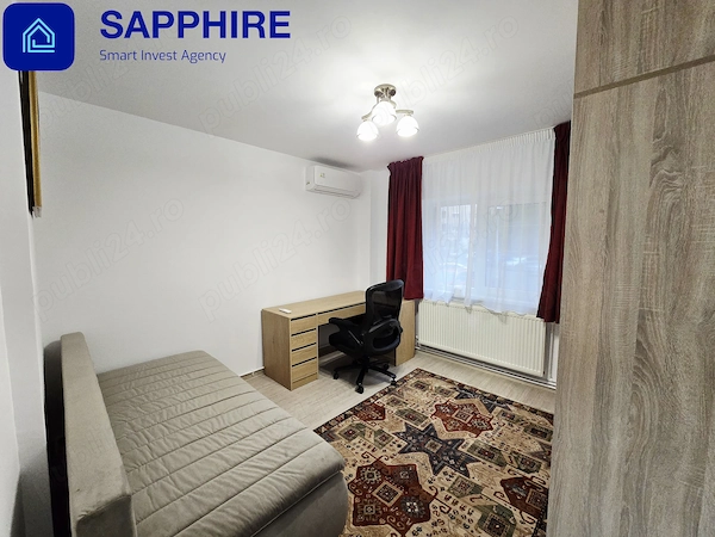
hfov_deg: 106.2
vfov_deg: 89.9
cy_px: 268
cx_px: 358
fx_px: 269
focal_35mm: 13
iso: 400
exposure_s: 1/101
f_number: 2.2
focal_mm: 2.2
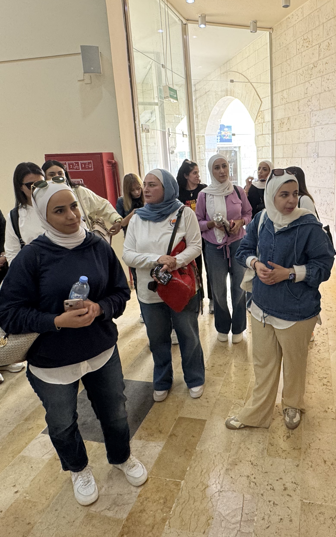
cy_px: 237
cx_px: 242
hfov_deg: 49.5
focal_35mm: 24
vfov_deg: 74.5
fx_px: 352
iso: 160
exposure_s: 1/100
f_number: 2.2
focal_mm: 2.22
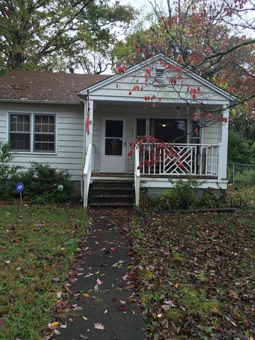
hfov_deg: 46.8
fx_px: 294
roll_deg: -0.7
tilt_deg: -0.5
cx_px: 128
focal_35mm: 30
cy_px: 172
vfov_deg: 59.9
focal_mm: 4.15
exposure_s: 1/173
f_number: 2.2
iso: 32
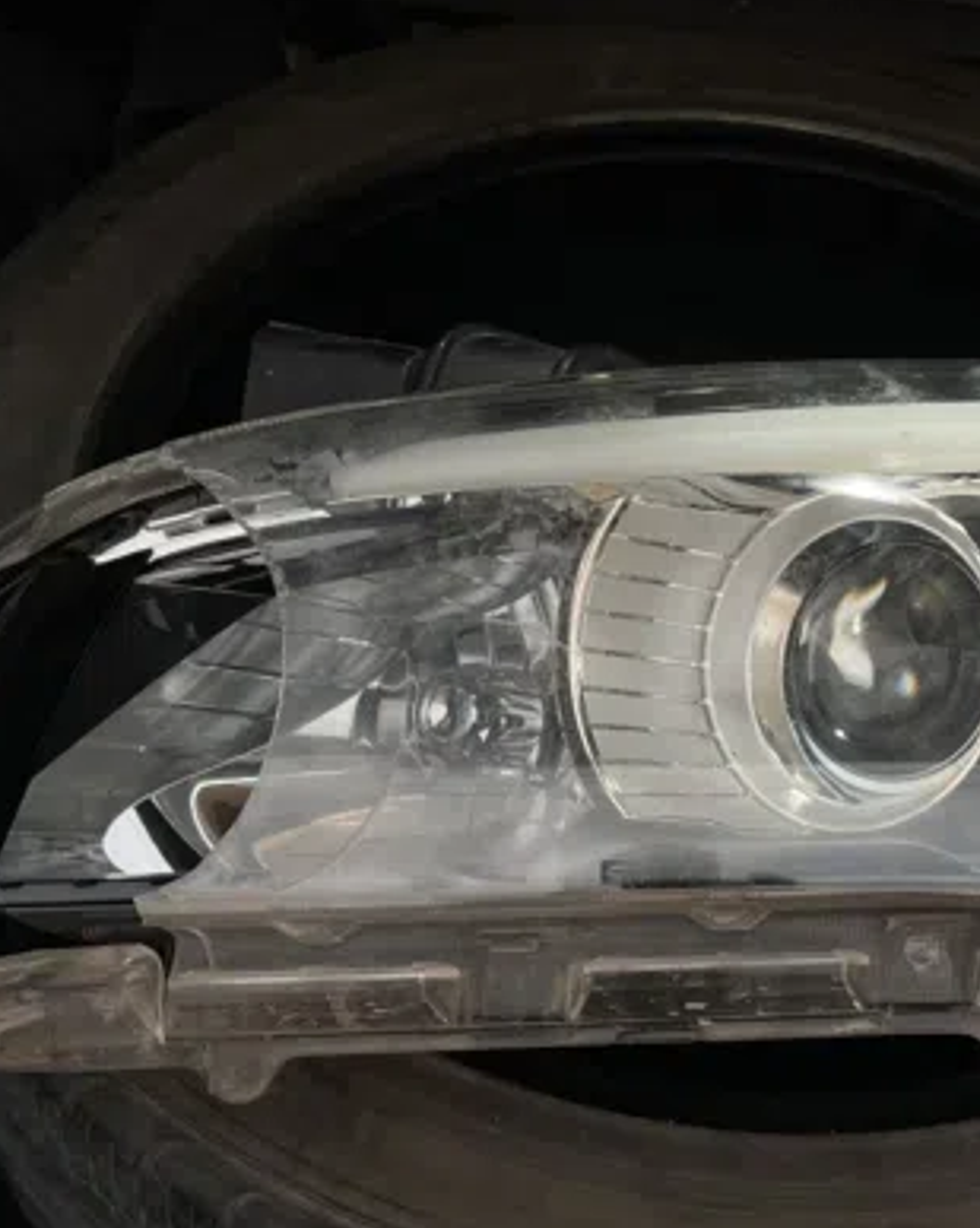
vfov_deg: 43.6
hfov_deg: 34.3
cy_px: 749
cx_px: 818
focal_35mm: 42
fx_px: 1525
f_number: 1.6
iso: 125
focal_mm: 4.2
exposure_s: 1/121
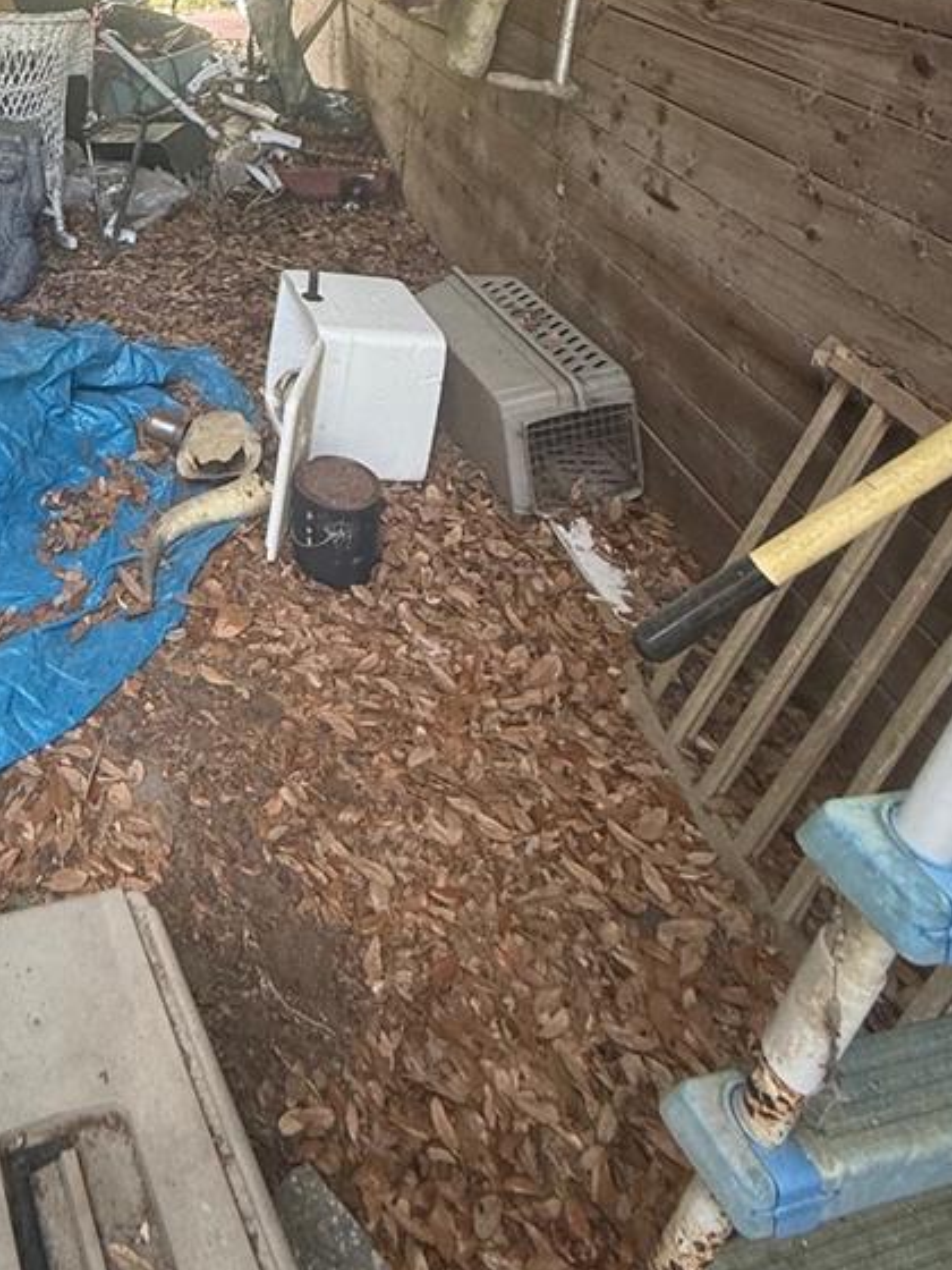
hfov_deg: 40.8
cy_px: -50
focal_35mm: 30
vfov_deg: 47.6
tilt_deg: -8.3
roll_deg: -2.3
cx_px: -5
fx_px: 1100
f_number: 2.2
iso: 125
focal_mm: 2.22
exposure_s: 1/99
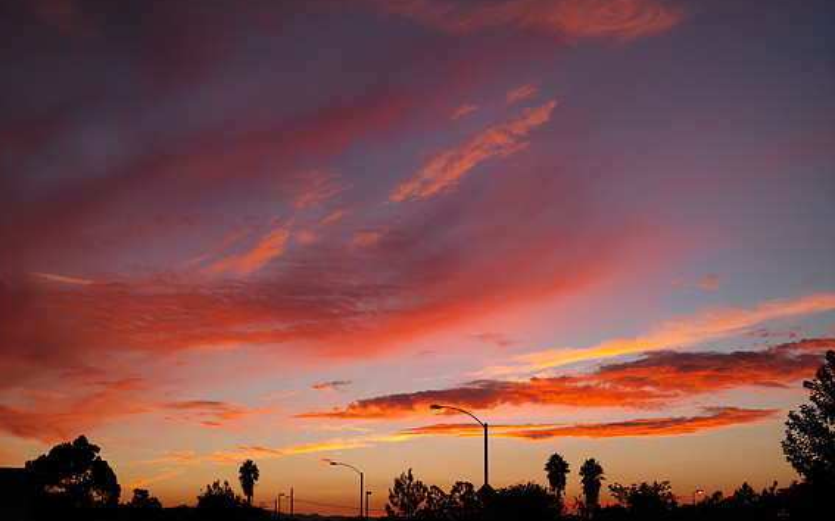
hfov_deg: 41.8
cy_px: 274
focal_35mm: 48
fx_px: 1092
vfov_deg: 26.8
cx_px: 415
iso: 100
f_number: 5.6
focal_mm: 30
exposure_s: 1/80
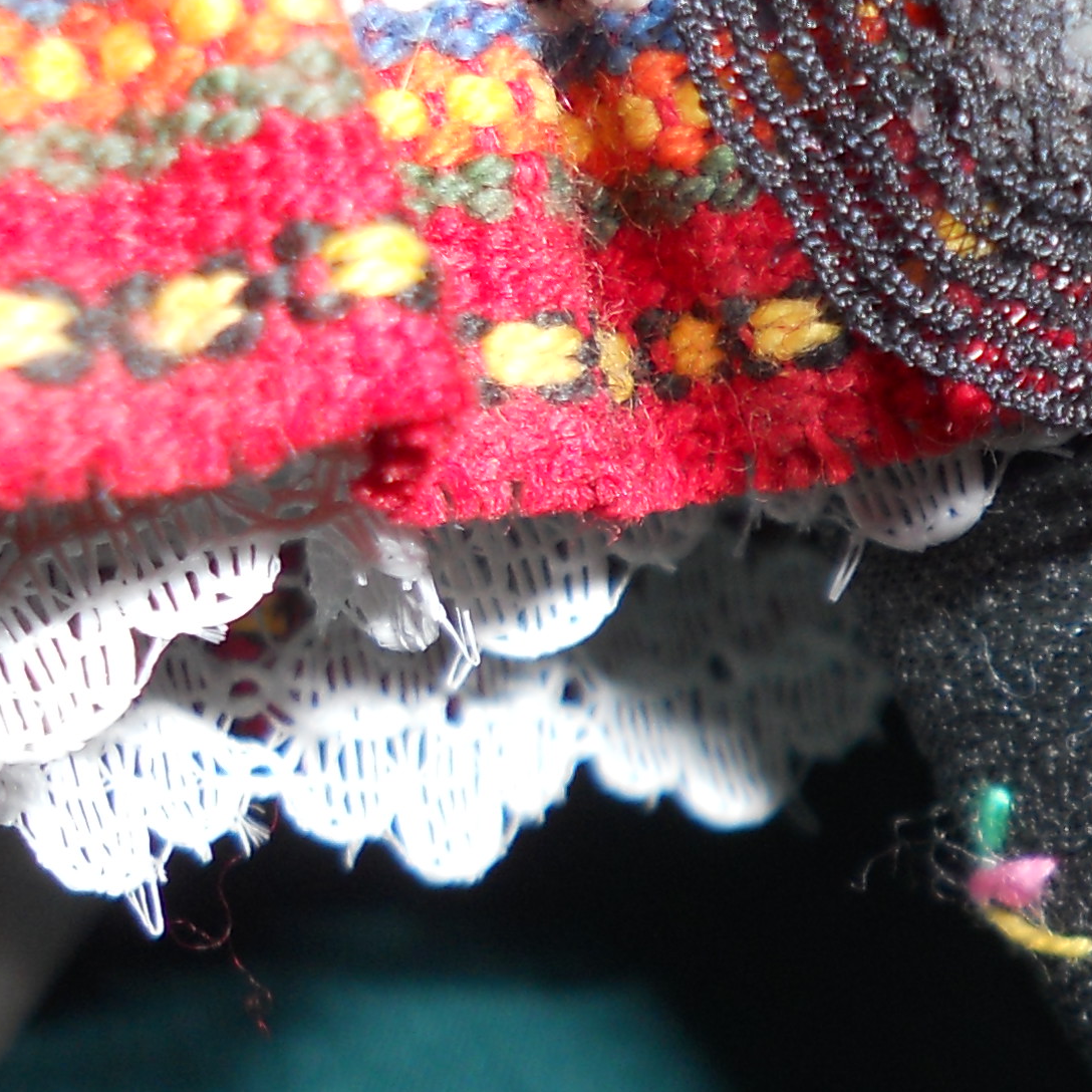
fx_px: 3712
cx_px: 1232
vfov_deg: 16.7
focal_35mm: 104
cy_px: 810
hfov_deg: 16.2
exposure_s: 1/25
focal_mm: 5.8
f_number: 8.8
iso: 80
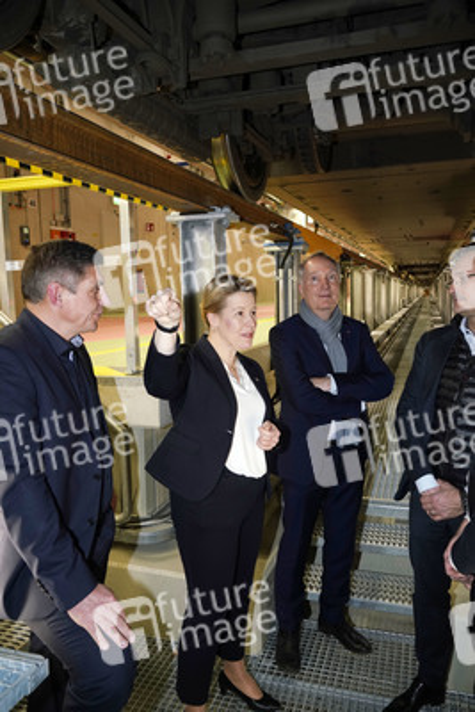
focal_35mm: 28
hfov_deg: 46.4
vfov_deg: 65.5
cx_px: 238
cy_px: 356
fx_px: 554
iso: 1250
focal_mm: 28
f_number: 6.3
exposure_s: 1/80
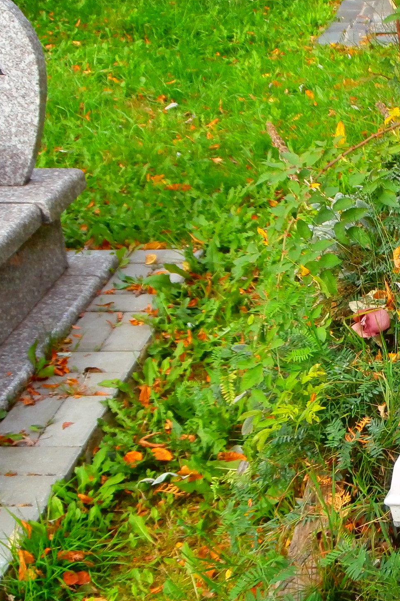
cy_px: 330
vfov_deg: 30.9
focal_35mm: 65
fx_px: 1084
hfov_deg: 19.5
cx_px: 497
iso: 100
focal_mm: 5.36
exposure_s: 1/200
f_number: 3.5
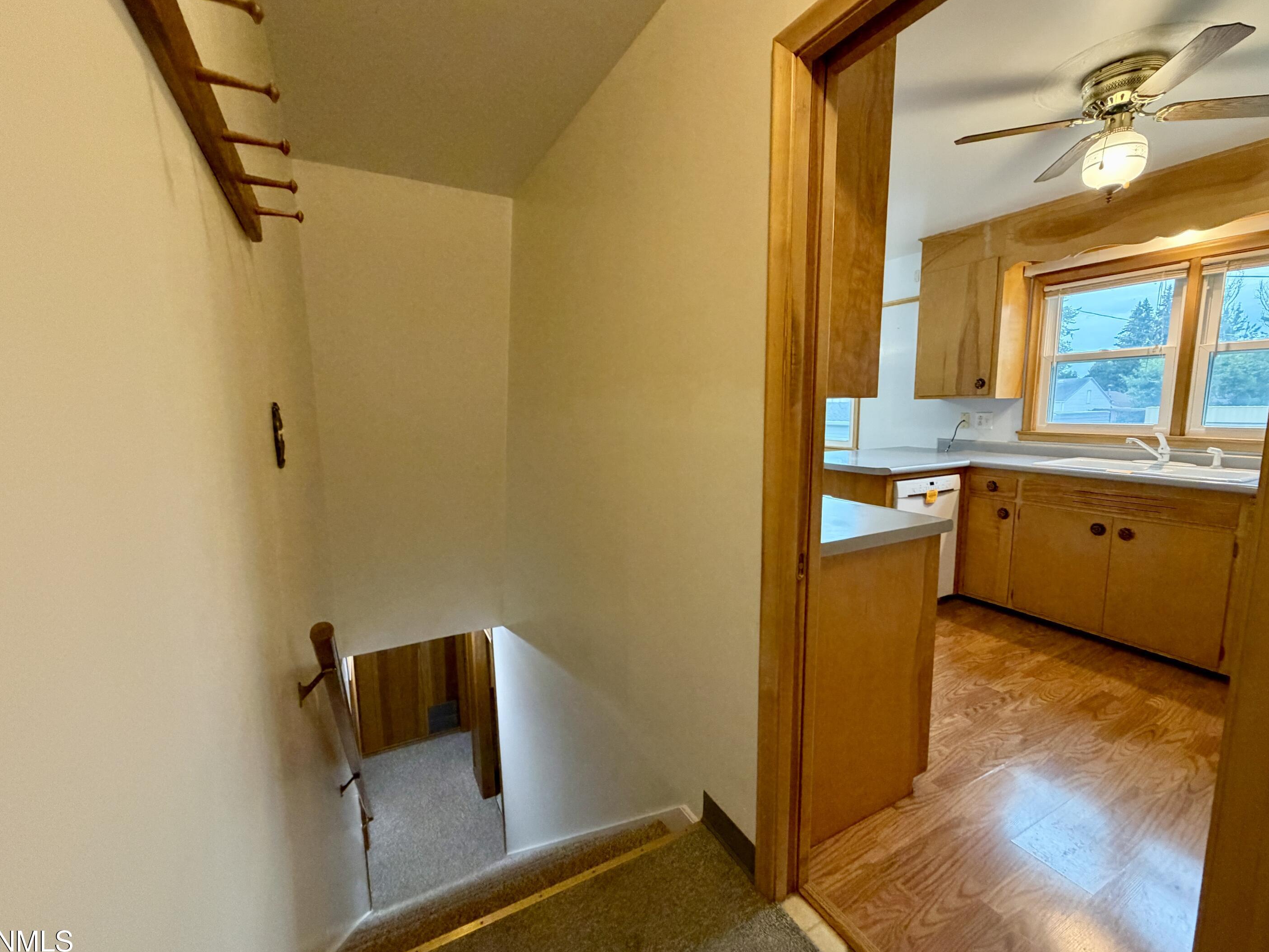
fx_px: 550
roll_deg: +0.9
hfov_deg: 98.2
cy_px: 478
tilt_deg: -7.4
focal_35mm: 15
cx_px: 650
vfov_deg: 81.7
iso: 500
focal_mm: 2.22
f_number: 2.2
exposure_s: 1/60
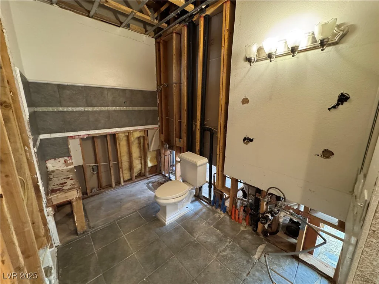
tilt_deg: -14.0
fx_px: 153
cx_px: 190
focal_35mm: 14
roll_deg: -0.6
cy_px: 142
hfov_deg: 102.1
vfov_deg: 85.7
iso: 800
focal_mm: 2.22
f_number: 2.2
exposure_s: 1/60
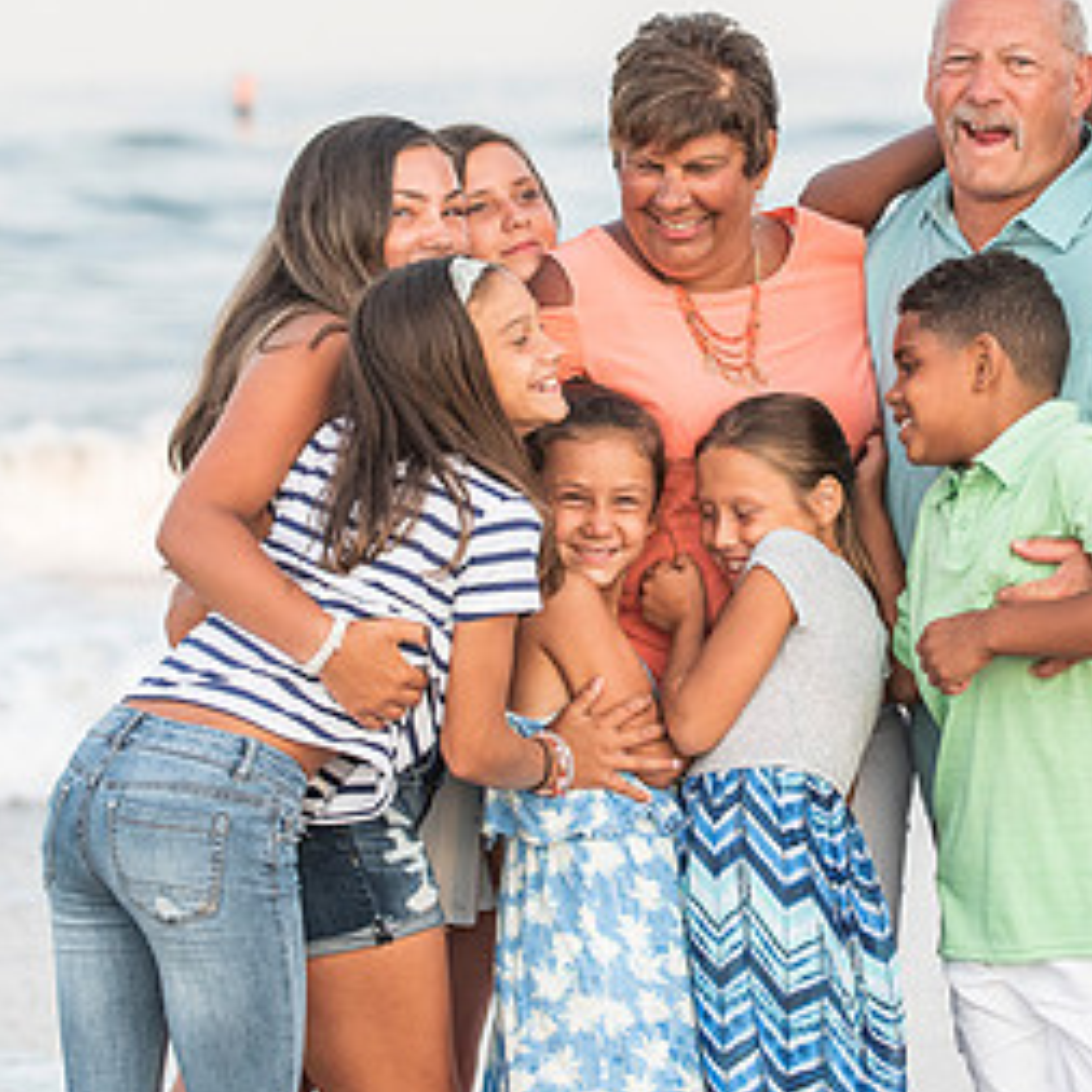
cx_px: 725
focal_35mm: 185
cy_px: 399
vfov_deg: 9.4
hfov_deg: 9.4
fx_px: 6603
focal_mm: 95
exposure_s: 1/1600
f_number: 3.5
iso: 800
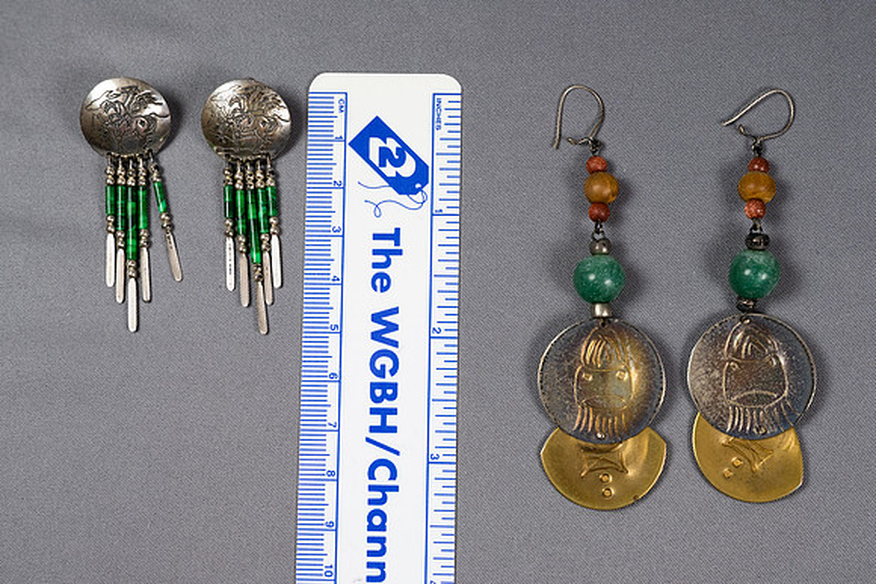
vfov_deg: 19.5
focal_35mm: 70
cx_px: 438
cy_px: 292
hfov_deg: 28.8
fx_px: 1704
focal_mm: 70
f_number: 9
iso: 400
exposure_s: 1/100
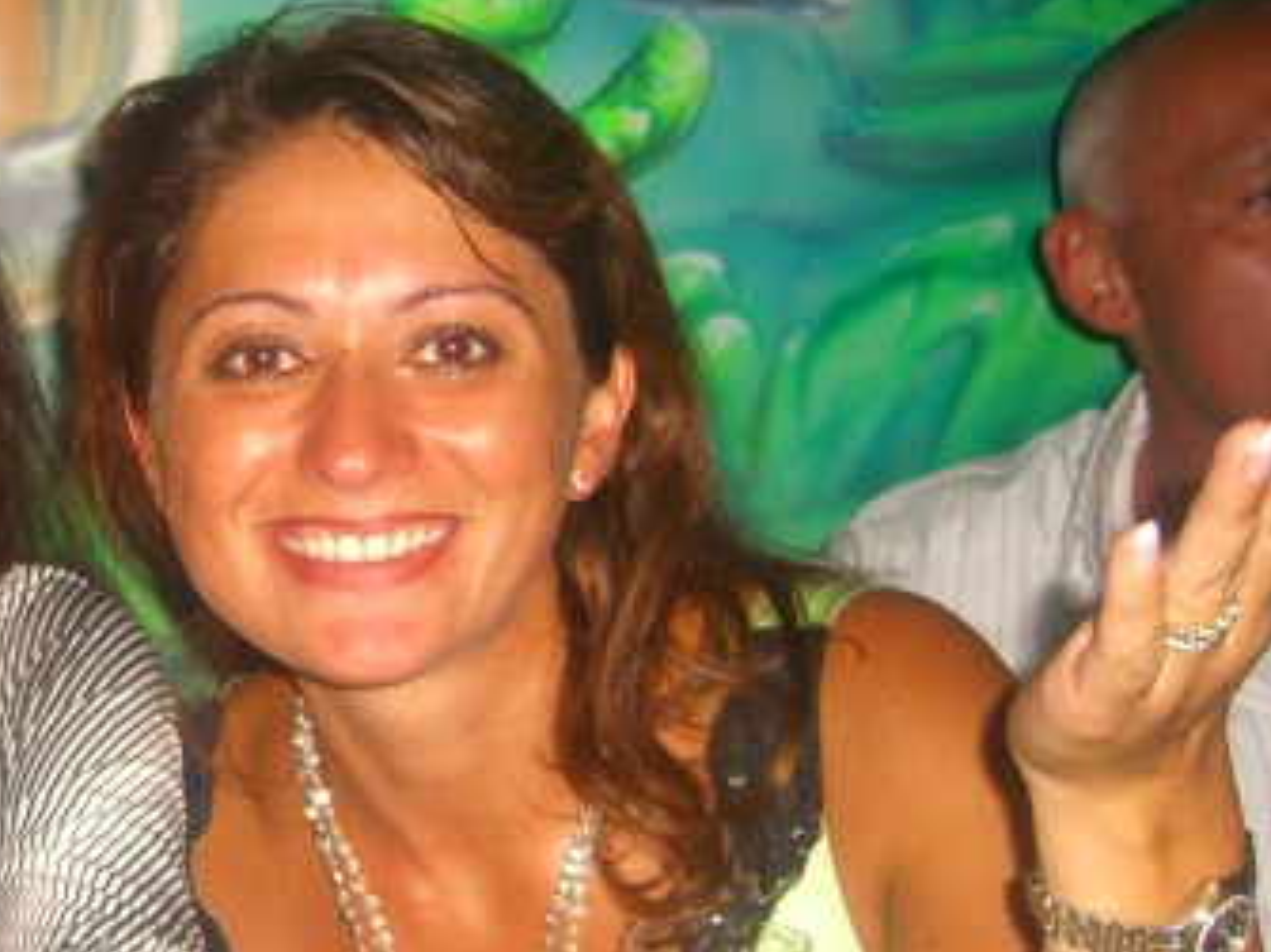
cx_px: 167
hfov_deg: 27.7
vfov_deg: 21.6
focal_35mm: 68
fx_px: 2496
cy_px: 565
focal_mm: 7.9
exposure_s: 1/60
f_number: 2.8
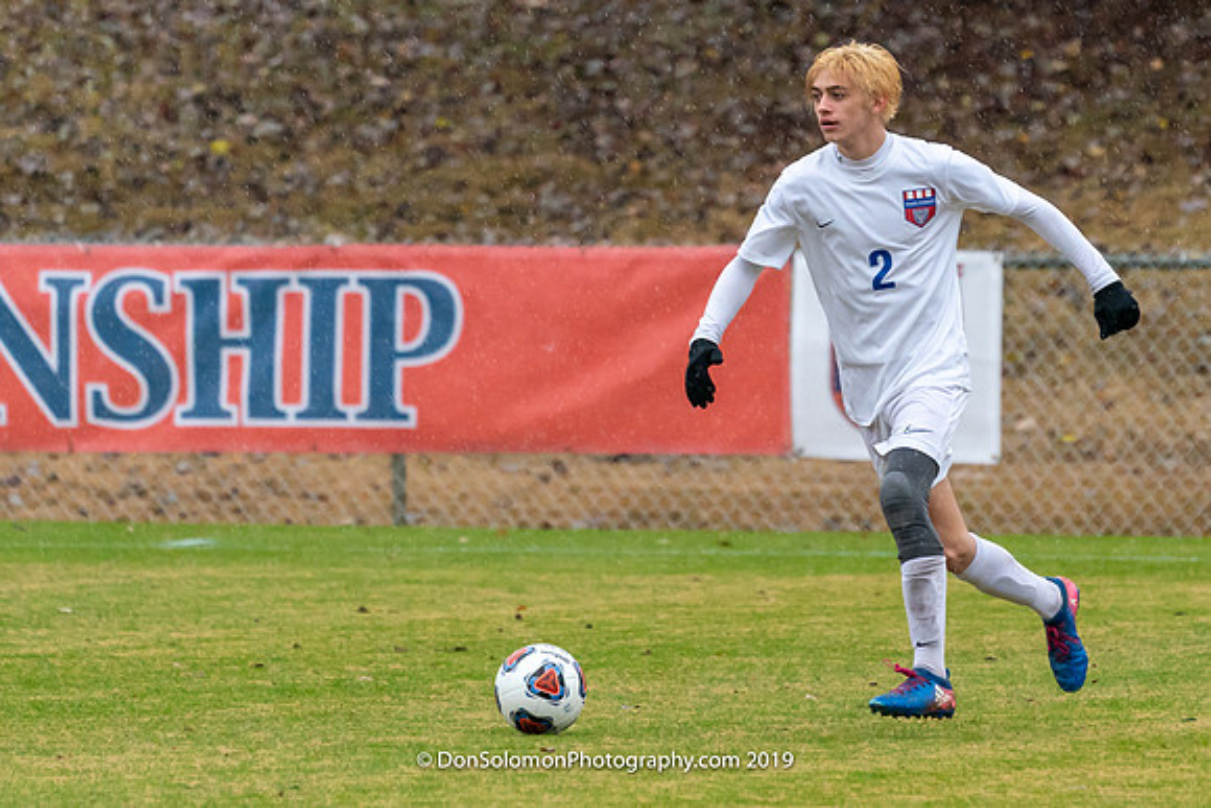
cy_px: 215
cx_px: 874
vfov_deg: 2.1
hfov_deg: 3.1
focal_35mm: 658
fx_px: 22142
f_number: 5.6
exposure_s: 1/1000
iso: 3200
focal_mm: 345
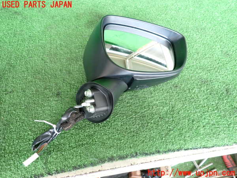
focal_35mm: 25
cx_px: 118
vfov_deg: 54.9
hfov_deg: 69.4
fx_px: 171
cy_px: 89
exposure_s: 1/40
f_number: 2
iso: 200
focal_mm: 4.5
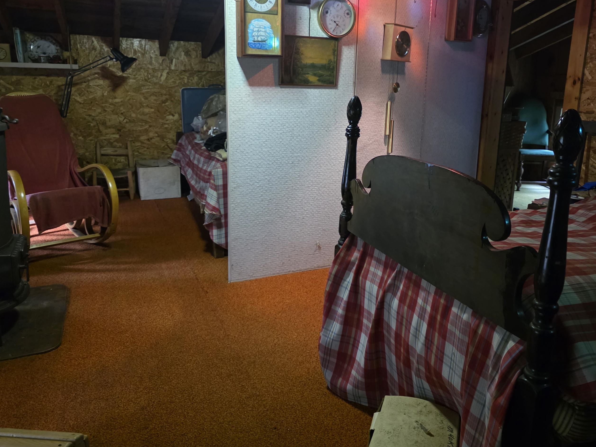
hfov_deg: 63.3
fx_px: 482
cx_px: 326
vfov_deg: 49.5
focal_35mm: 28
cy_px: 183
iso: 1600
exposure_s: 1/60
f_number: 1.7
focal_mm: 6.3
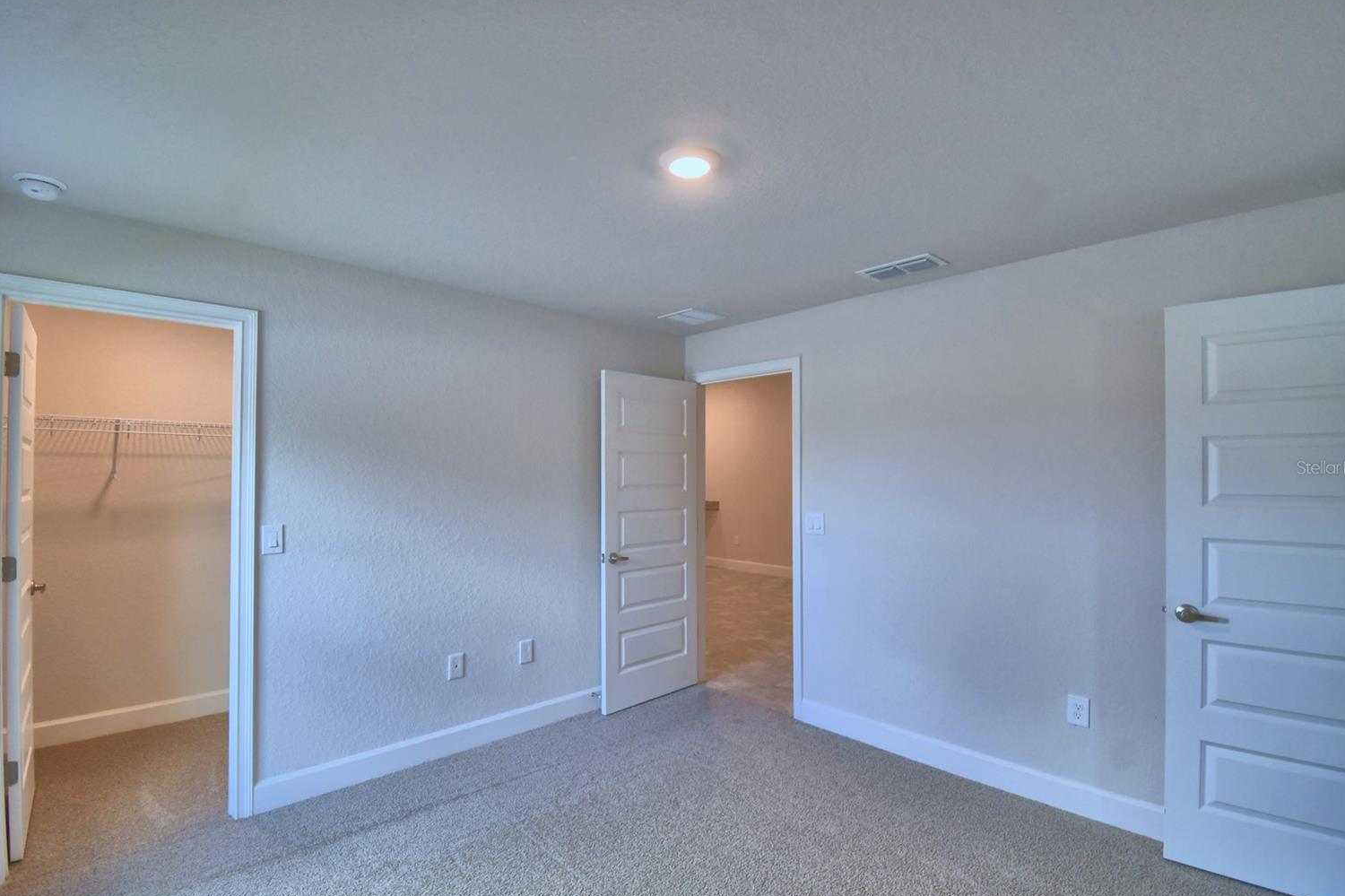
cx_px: 659
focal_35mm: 16
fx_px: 598
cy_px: 467
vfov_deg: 73.7
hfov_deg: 96.7
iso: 400
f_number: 4.5
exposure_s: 1/60
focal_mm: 10
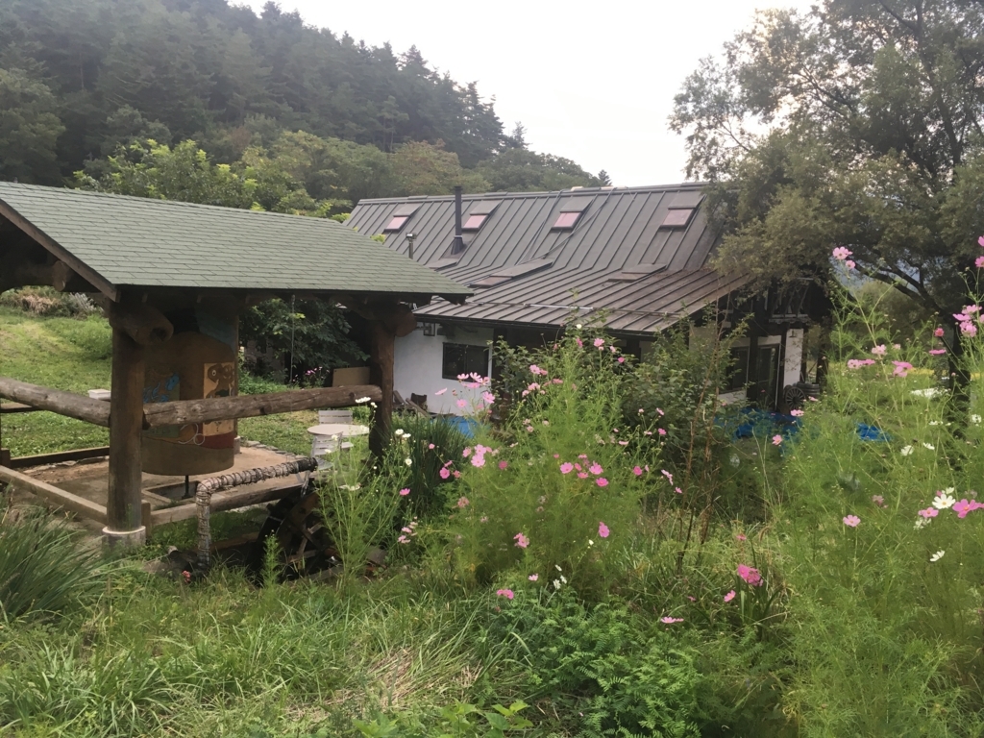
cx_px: 492
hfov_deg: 61.7
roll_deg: -2.2
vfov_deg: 48.2
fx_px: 824
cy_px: 369
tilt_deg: -6.6
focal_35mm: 29
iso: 25
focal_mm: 4.15
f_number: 2.2
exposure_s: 1/30
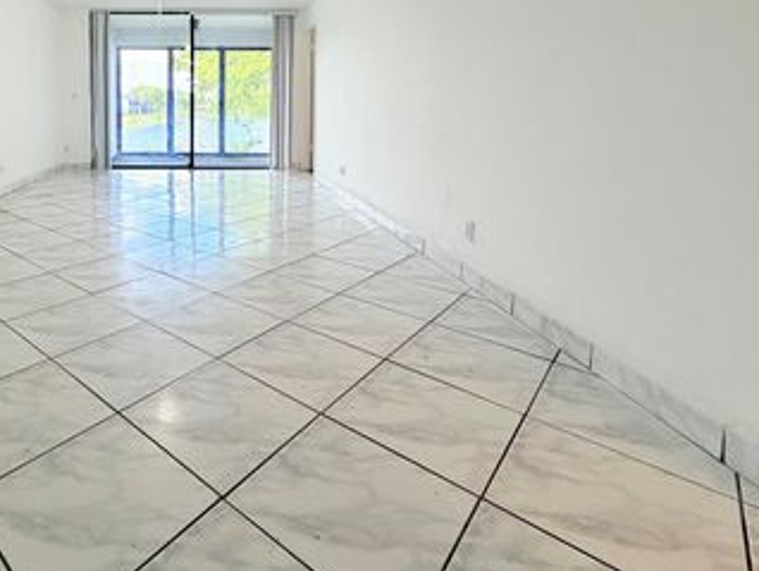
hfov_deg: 72.2
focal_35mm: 22
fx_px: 483
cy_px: 133
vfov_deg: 57.6
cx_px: 210
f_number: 2.2
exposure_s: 1/120
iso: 200
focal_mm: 2.22
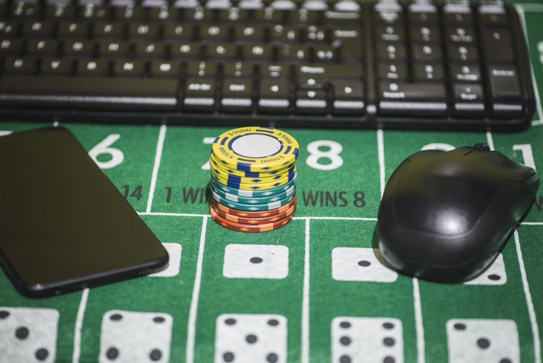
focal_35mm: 100
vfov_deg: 13.7
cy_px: 182
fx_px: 1509
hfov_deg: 20.4
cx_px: 272
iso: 160
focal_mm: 100
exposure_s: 1.6
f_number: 3.5
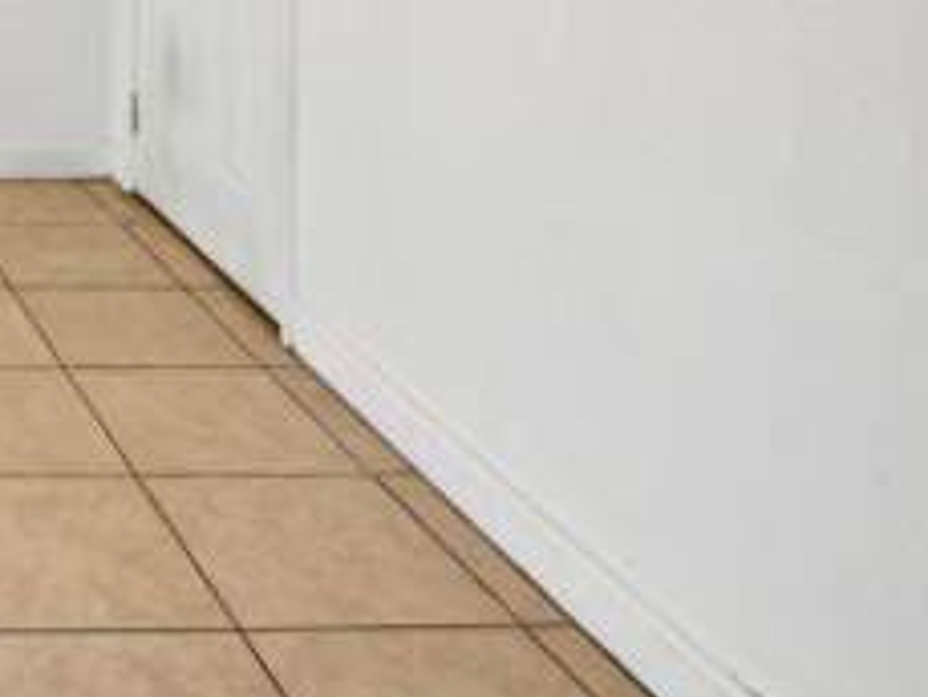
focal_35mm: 47
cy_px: -219
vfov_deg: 26.2
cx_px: -332
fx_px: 1261
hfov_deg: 30.2
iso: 400
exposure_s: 1/60
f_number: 8
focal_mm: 14
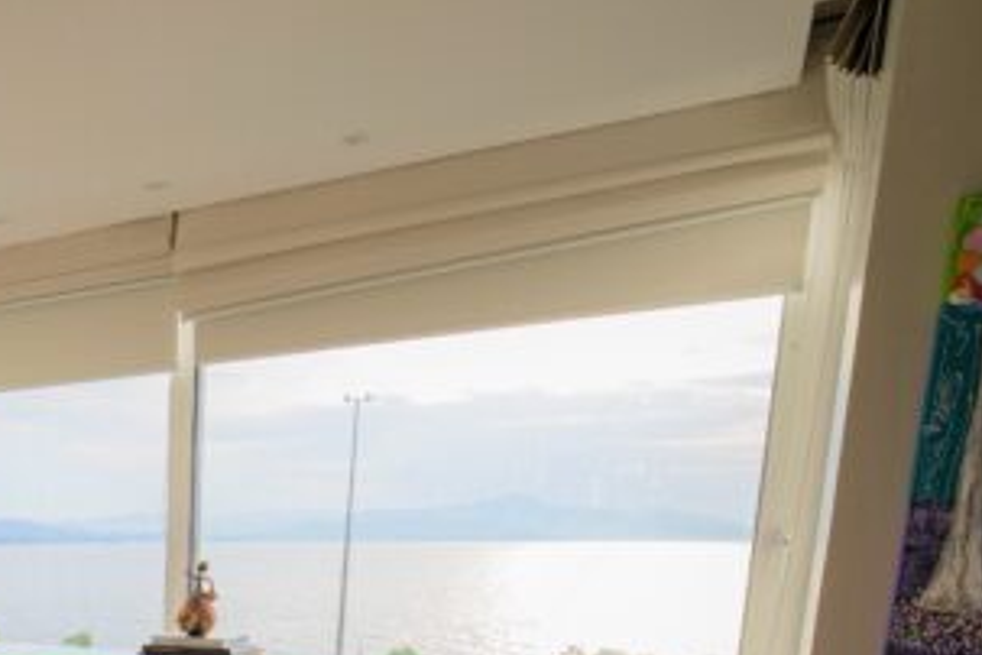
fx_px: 935
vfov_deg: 33.1
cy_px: 743
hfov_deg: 44.9
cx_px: -45
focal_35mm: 34
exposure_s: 1/160
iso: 100
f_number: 2.8
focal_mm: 9
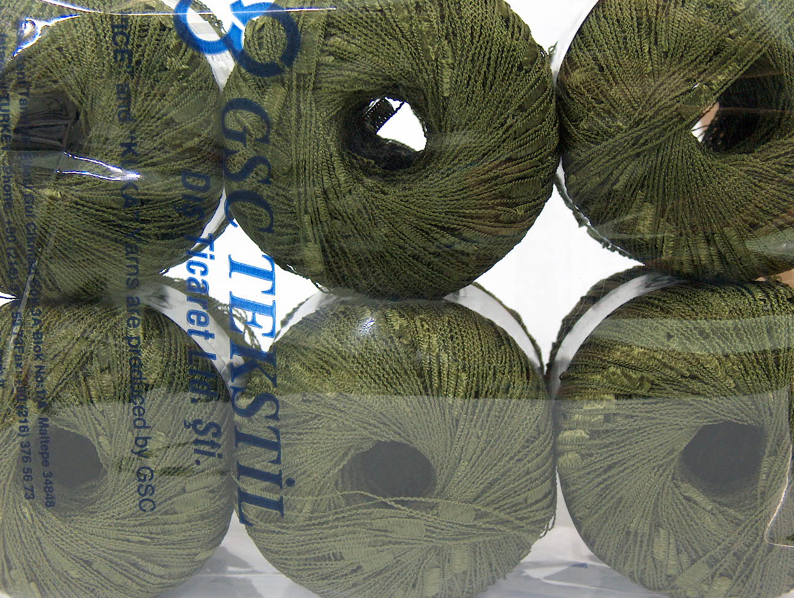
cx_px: 397
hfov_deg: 36.8
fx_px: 1195
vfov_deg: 28.1
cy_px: 299
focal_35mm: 52
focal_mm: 10.64
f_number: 2.8
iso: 100
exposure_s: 1/6.32
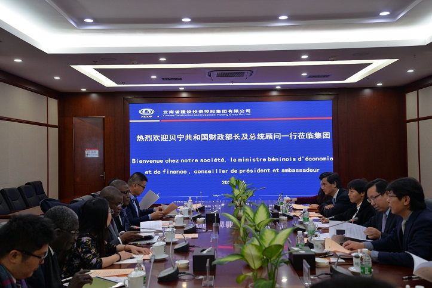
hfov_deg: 46.4
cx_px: 216
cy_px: 144
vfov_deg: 31.9
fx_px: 504
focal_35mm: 42
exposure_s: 1/125
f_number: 5.6
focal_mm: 42
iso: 1250
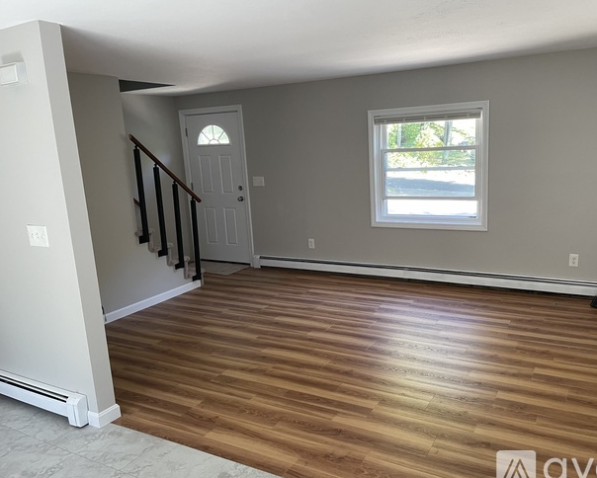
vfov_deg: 51.6
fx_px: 495
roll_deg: +2.9
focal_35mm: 28
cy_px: 243
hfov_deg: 62.1
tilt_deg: -11.0
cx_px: 327
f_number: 1.6
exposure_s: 1/71
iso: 125
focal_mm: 4.2
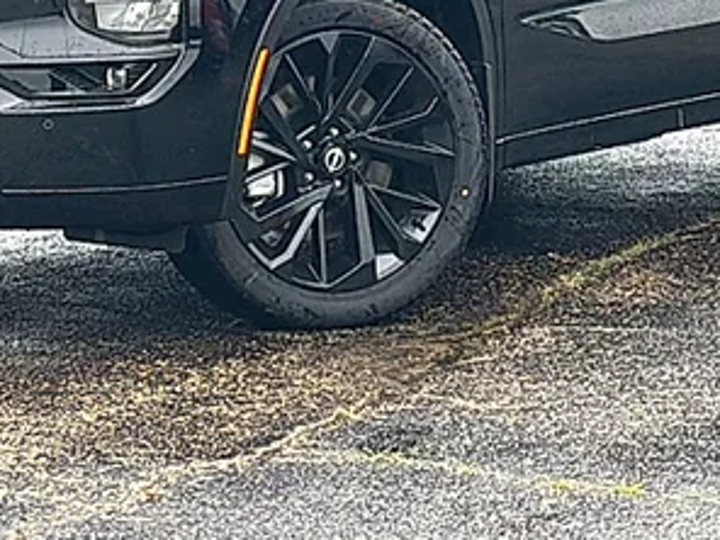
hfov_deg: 13.2
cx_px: 319
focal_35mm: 149
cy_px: -45
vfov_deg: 9.9
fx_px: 3099
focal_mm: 6.86
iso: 64
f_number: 1.78
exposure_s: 1/362
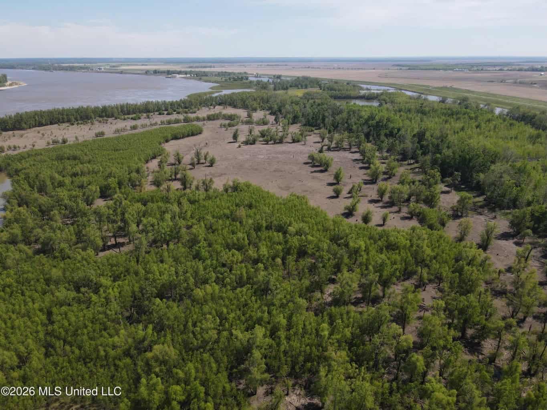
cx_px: 274
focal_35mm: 24
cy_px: 205
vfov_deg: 56.8
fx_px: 379
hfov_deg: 71.6
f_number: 2.8
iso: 100
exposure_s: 1/640
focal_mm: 4.5
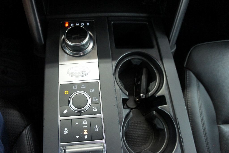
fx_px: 172
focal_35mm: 27
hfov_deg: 67.4
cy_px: 76
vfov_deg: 47.9
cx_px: 114
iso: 1600
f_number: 3.5
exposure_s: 1/30
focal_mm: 18
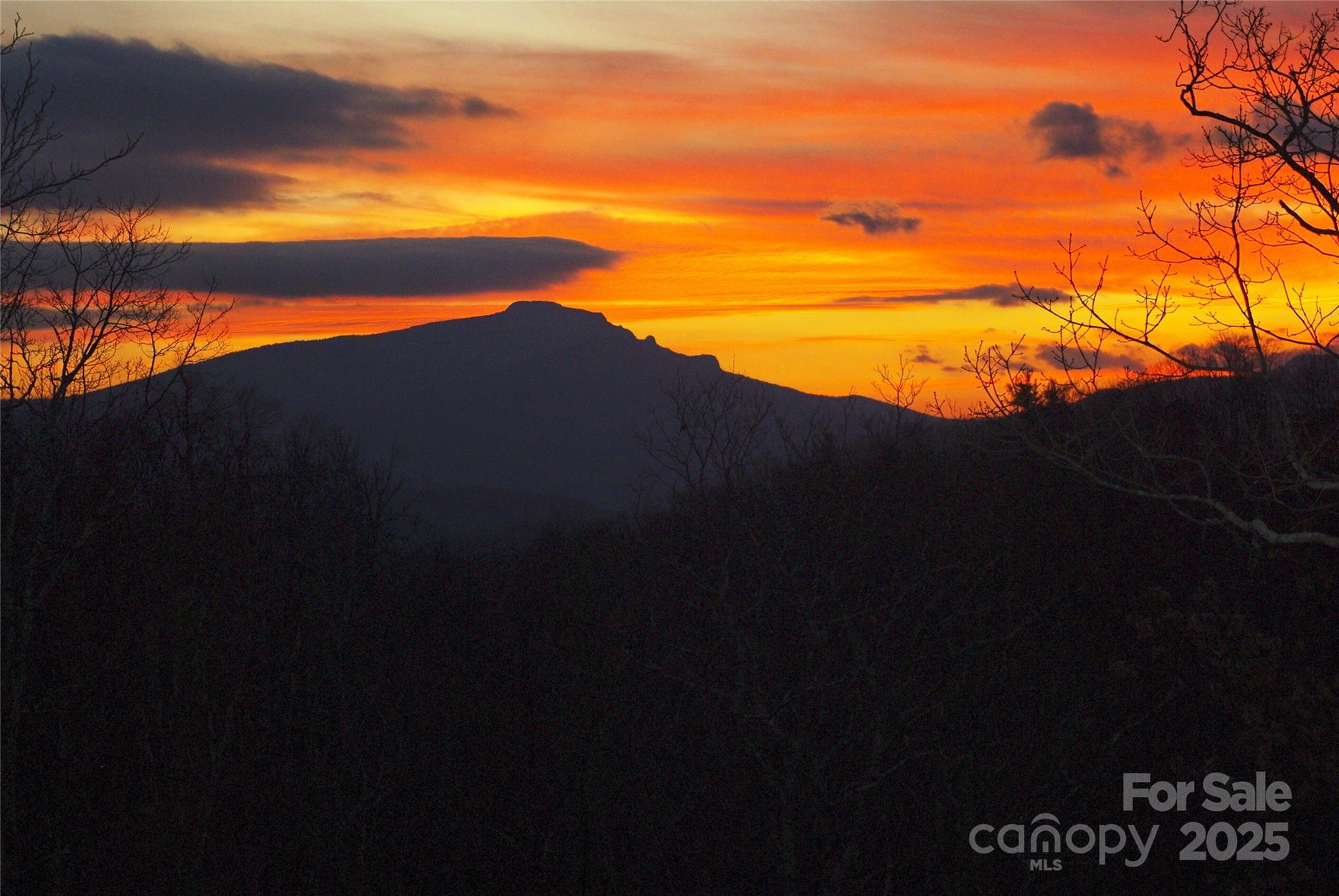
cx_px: 670
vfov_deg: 16.7
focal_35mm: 82
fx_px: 3053
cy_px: 448
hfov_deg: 24.7
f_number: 5.6
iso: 200
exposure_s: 1/60
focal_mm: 55
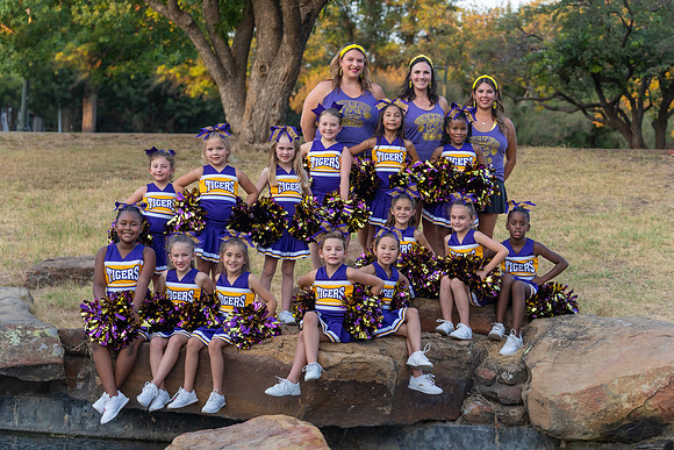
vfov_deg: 15.5
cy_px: 225
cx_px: 337
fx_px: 1648
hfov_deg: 23.1
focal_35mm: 88
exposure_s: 1/320
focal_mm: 88
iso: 640
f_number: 4
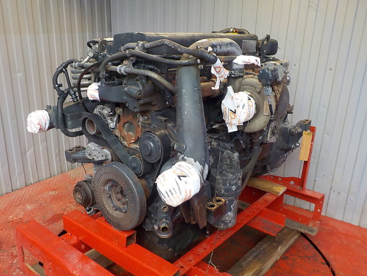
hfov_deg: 60.0
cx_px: 184
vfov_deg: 46.8
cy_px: 138
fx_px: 318
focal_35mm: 30
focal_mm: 4.1
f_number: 3.3
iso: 280
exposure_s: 1/30
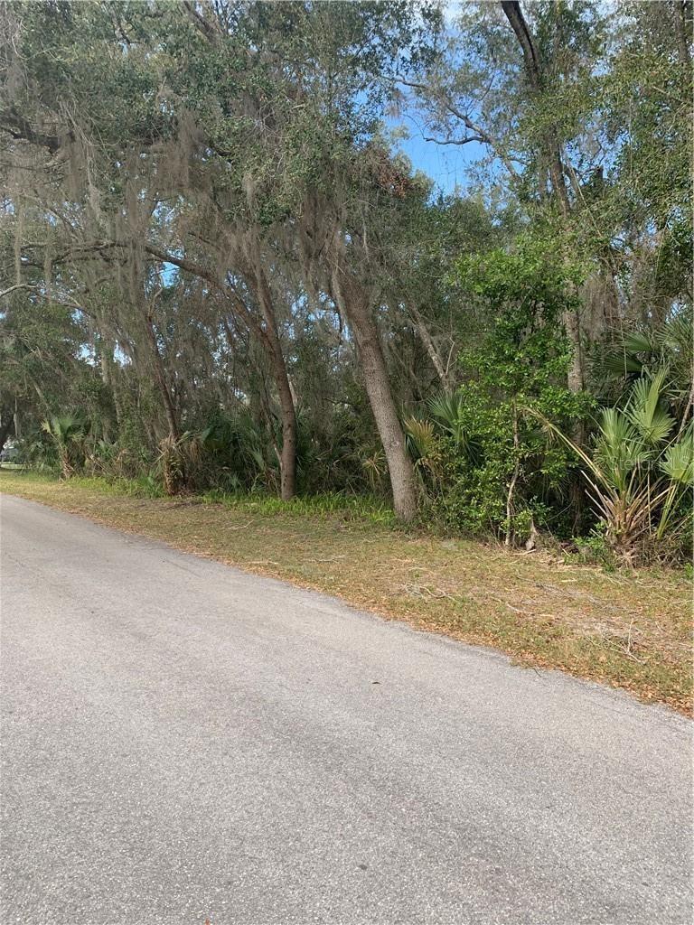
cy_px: 462
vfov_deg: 67.3
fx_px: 695
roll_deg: -1.4
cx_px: 347
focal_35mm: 26
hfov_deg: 53.1
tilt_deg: +0.6
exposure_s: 1/371
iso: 25
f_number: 1.8
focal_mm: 4.25
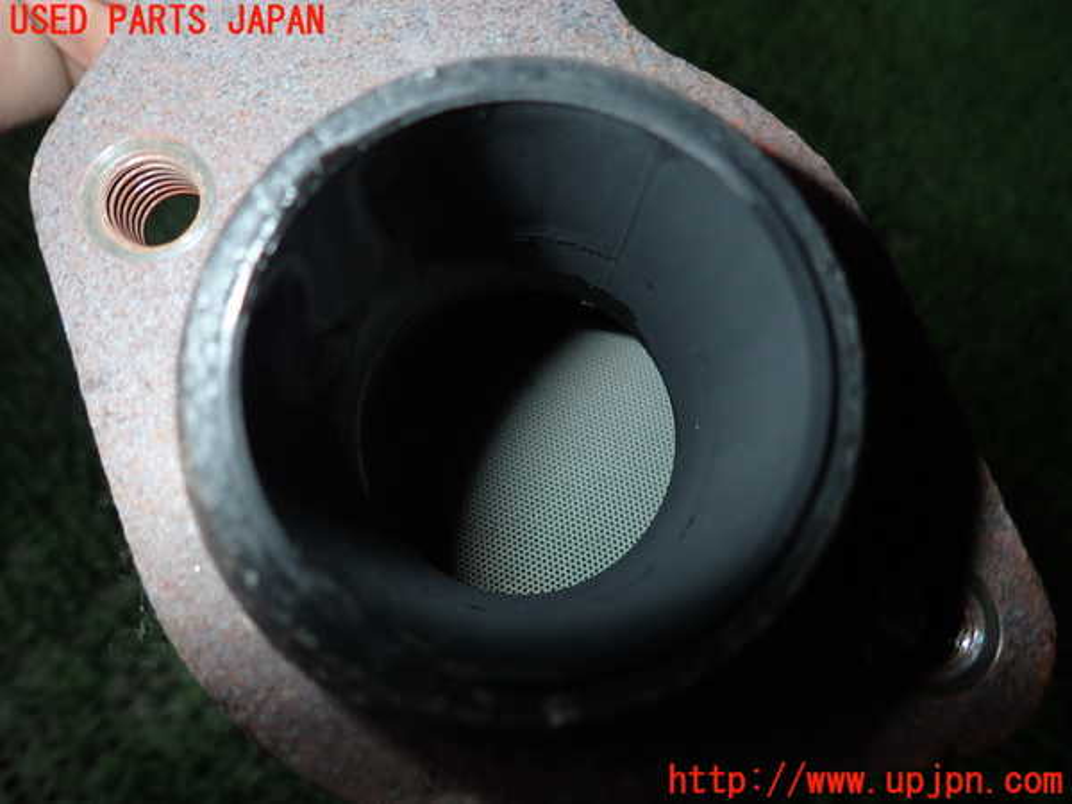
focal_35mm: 25
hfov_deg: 69.4
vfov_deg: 54.9
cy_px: 402
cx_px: 536
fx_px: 774
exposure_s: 1/30
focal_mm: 4.5
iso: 200
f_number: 5.6
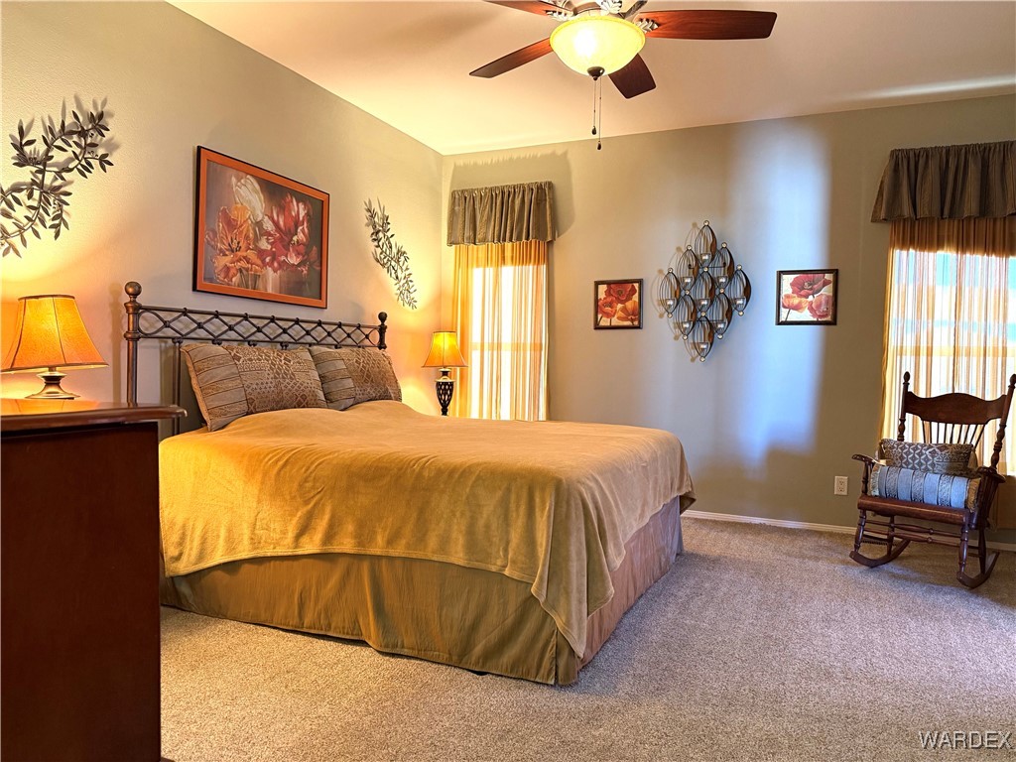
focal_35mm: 24
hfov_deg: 71.6
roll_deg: -1.1
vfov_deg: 56.8
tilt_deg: -1.6
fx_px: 704
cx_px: 508
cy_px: 381
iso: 400
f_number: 1.78
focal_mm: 6.76
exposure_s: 1/60
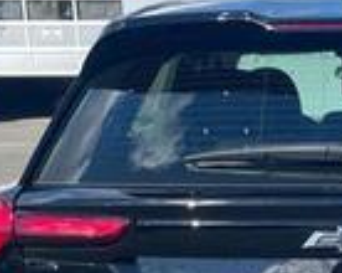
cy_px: 318
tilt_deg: -15.8
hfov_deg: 19.8
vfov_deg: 15.9
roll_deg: +1.3
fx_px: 940
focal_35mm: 93
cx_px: 369
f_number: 1.6
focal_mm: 4.2
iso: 32
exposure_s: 1/1531
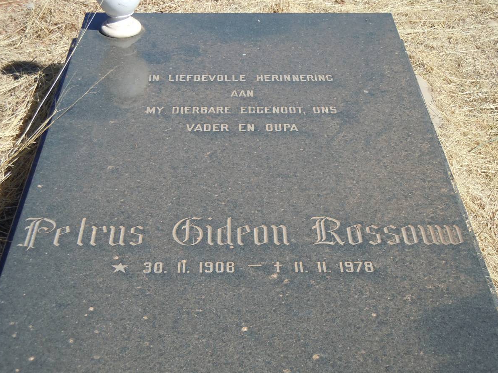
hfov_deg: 28.2
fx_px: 993
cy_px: 187
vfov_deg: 21.3
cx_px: 248
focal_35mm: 69
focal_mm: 12.2
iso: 200
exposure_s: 1/1000
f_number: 4.1
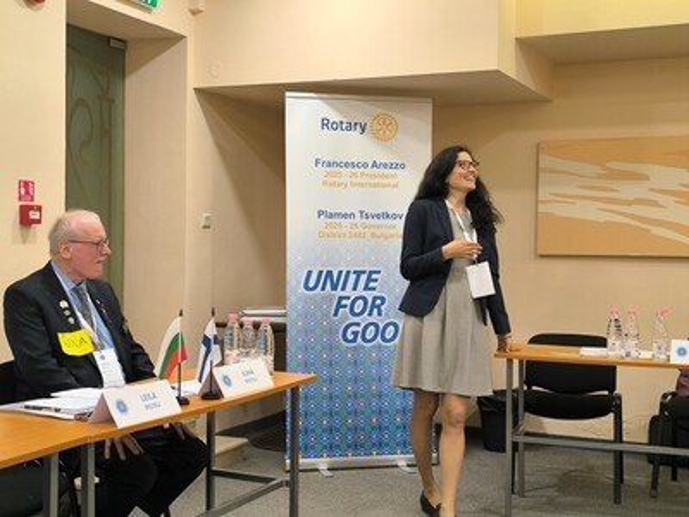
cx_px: 344
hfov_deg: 41.2
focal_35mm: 46
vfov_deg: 31.5
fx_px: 916
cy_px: 258
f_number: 1.65
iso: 500
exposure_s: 1/50
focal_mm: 6.14
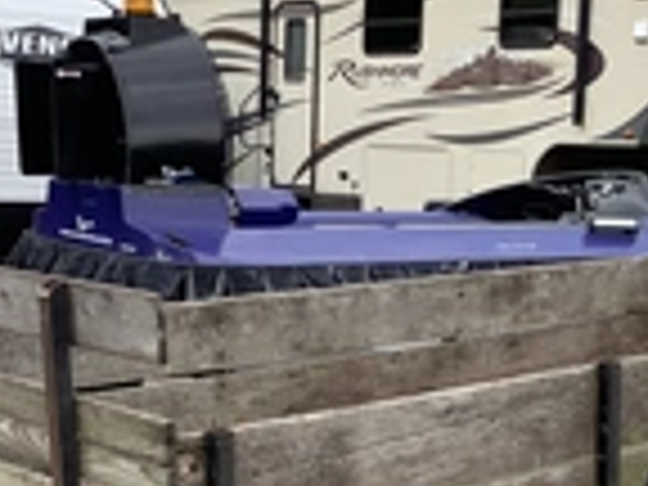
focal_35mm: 86
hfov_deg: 22.6
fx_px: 1610
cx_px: 472
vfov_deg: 16.7
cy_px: 508
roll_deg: -2.5
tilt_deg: -12.5
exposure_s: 1/120
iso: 50
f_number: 2.4
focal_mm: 3.3
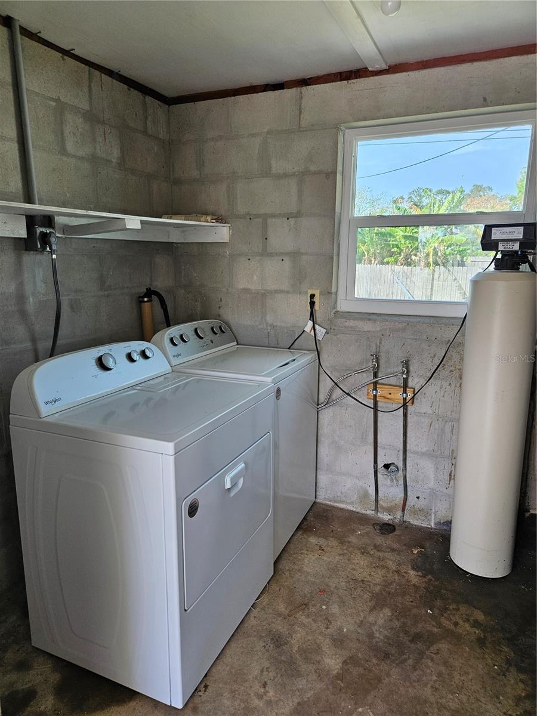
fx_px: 476
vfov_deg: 73.9
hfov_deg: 58.9
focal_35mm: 23
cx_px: 268
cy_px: 358
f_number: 1.8
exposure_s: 1/359
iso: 125
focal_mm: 5.4
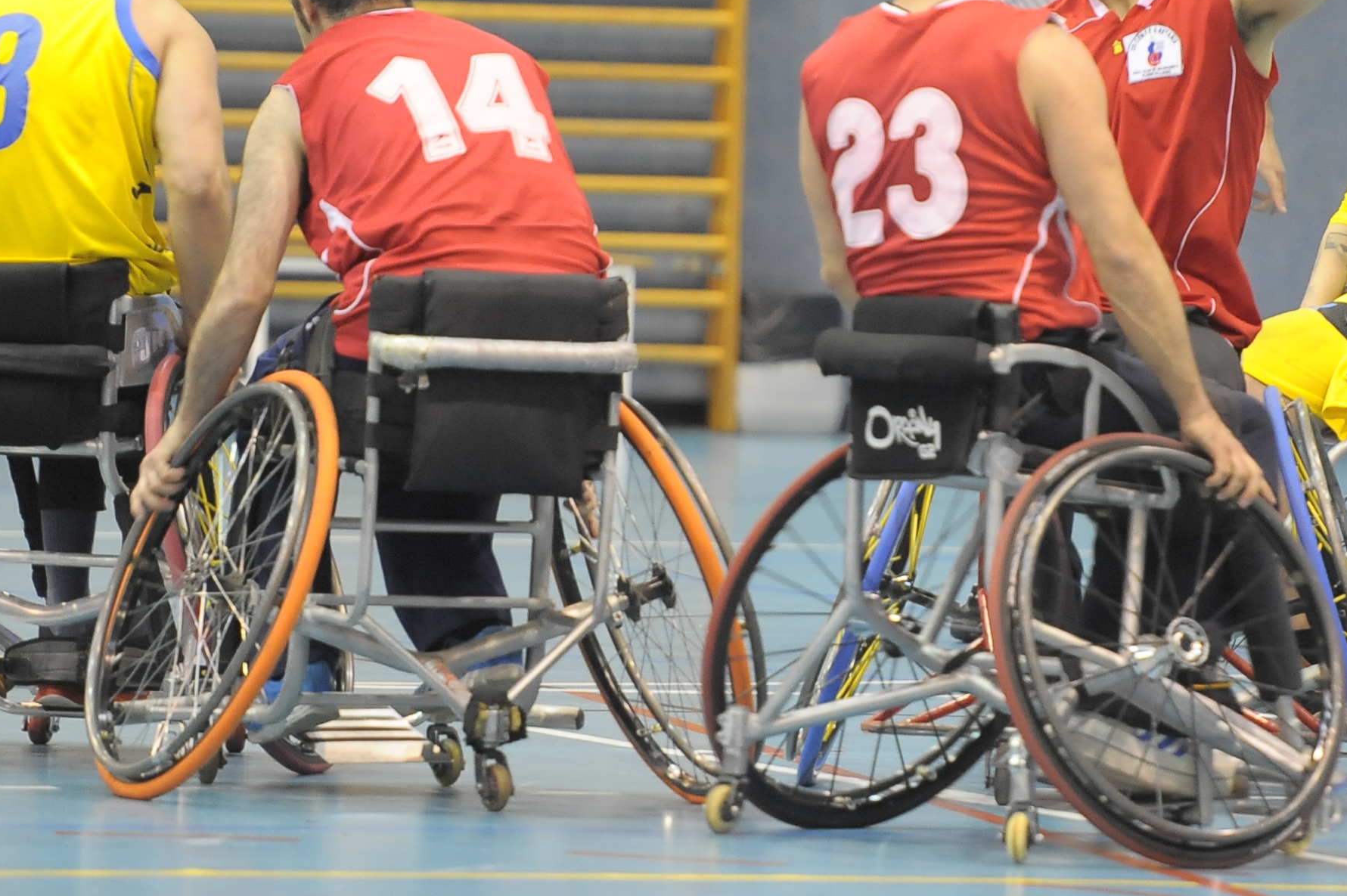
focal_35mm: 466
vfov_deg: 2.9
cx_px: 964
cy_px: 225
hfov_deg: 4.4
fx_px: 17424
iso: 2000
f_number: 2.8
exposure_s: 1/160
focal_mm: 195
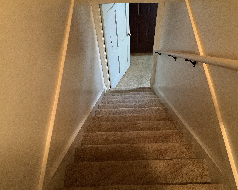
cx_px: 128
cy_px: 95
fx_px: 232
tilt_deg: -55.8
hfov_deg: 54.2
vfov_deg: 44.5
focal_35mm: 33
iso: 640
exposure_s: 1/20
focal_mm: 3.3
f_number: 2.4
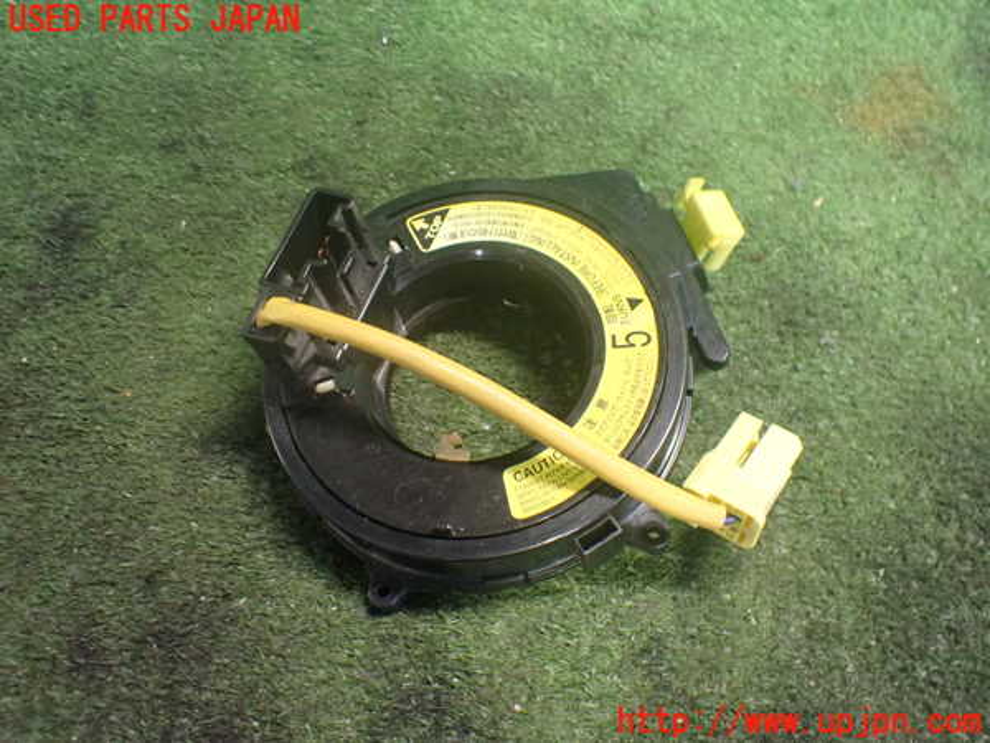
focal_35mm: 30
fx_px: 858
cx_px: 495
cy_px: 372
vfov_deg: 46.8
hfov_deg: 60.0
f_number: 2.3
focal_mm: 5.4
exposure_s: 1/40
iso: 800
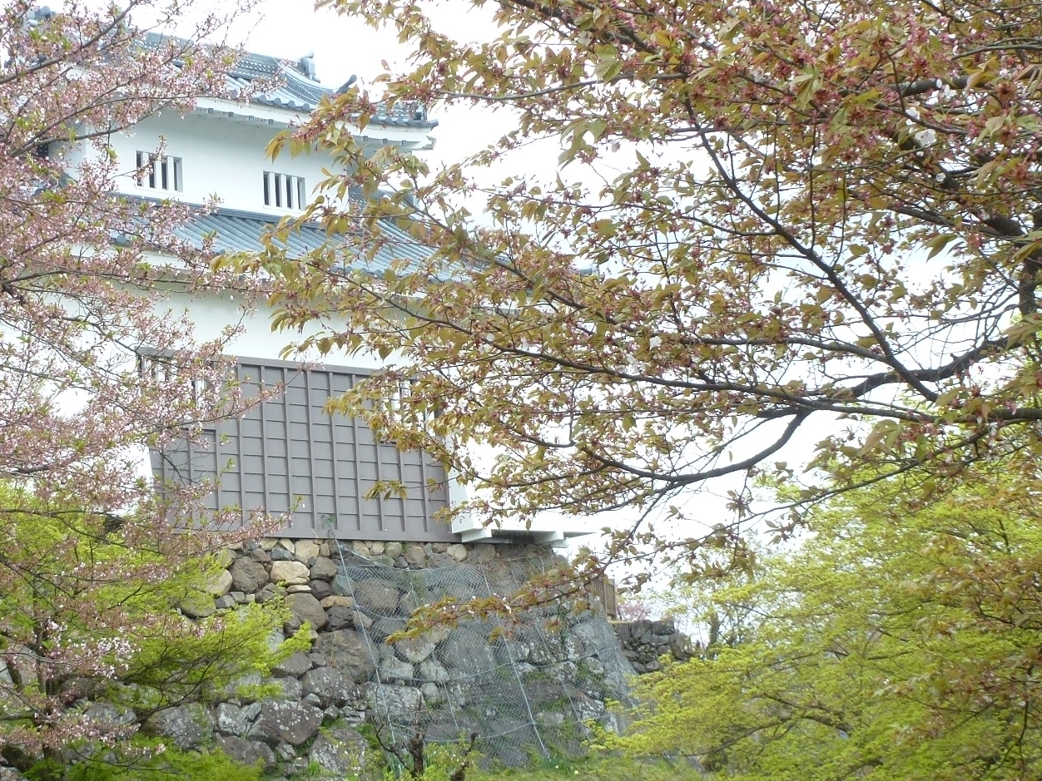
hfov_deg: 35.0
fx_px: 1625
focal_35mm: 54
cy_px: 394
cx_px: 303
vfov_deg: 27.0
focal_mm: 5.9
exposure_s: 1/200
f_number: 4
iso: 100
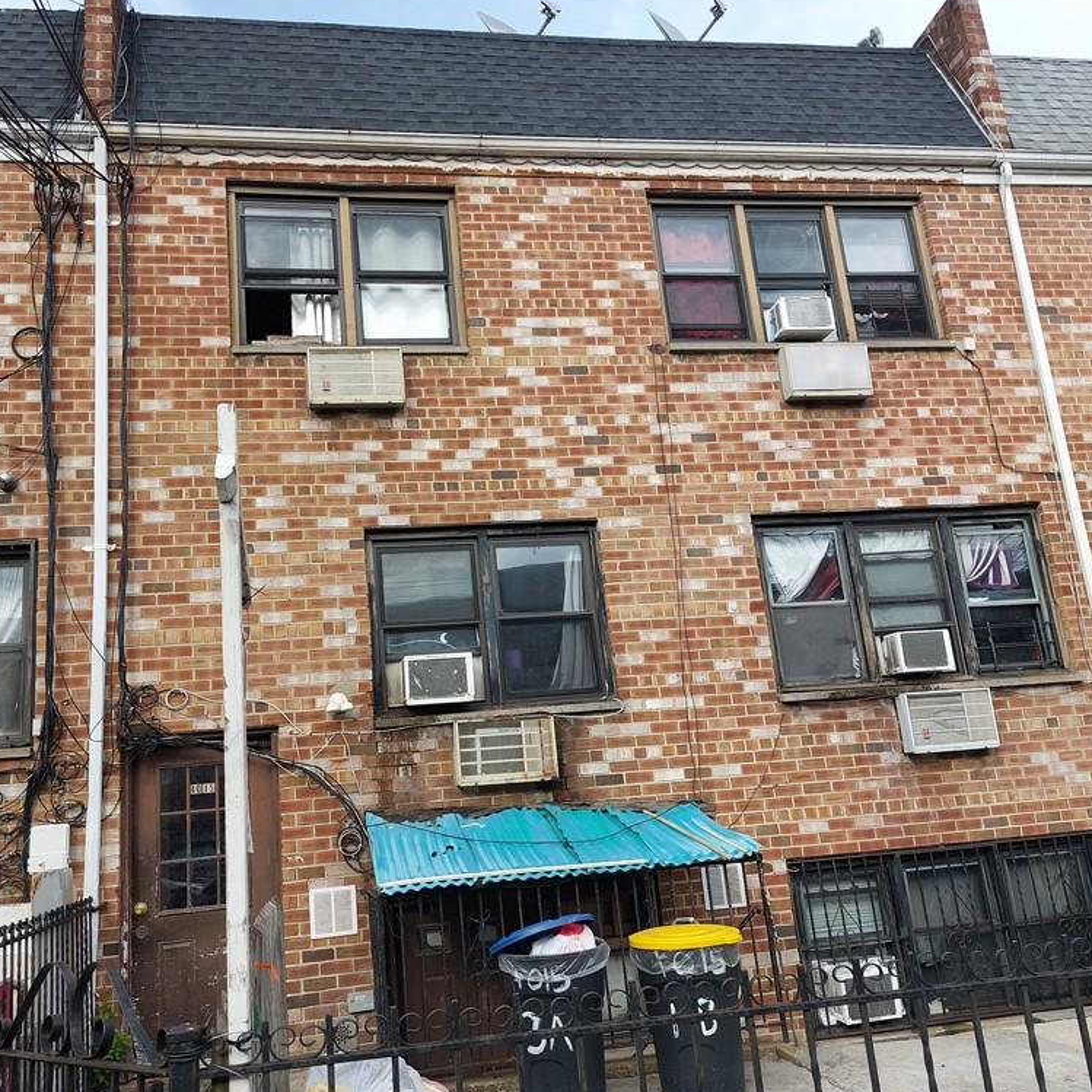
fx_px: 1035
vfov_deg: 55.6
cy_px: 550
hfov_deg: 55.5
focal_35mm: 29
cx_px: 480
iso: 25
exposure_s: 1/409
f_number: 1.8
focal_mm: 5.23
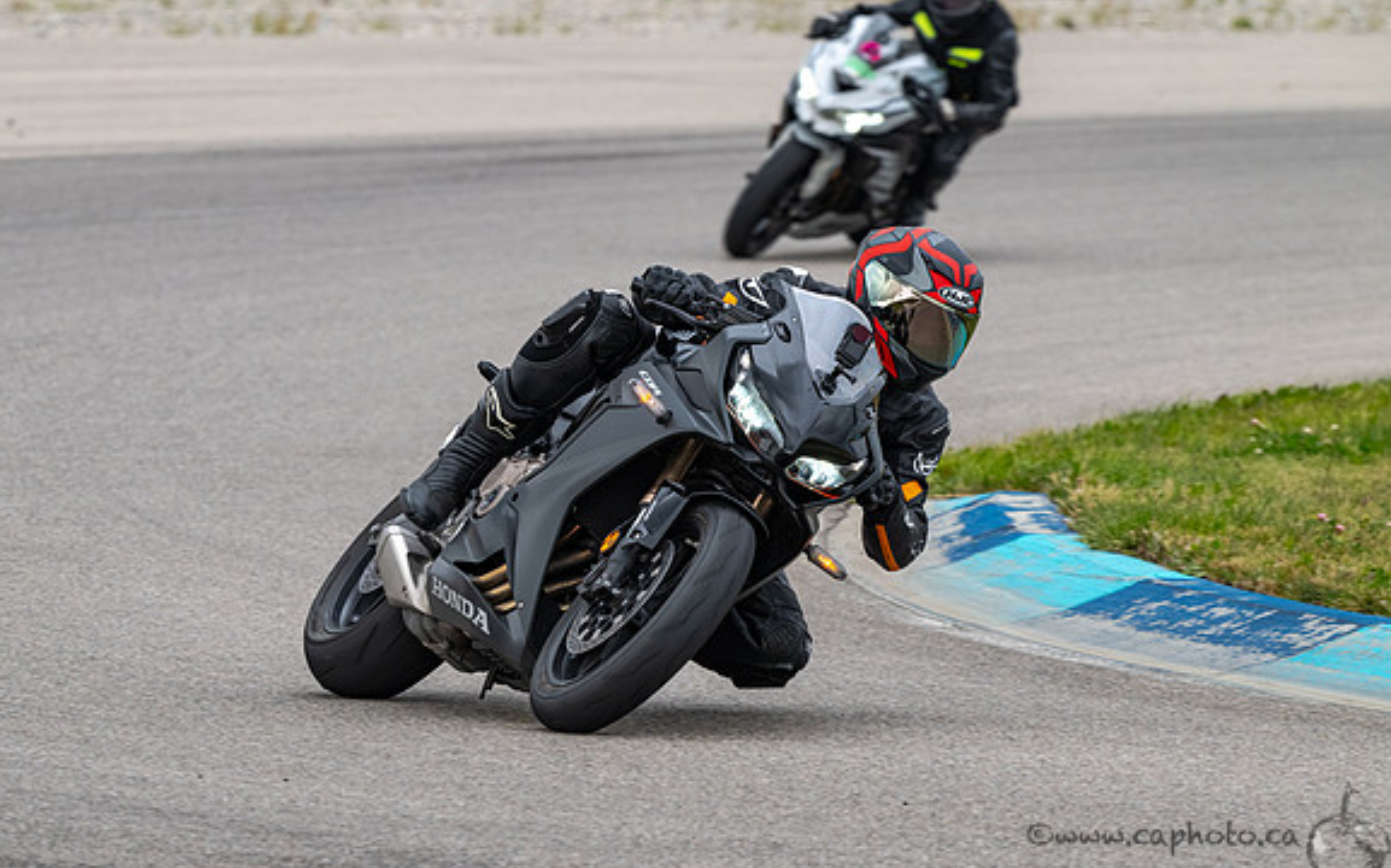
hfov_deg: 5.1
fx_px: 15725
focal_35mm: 415
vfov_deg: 3.2
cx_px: 587
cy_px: 491
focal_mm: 350
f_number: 9
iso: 900
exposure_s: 1/800
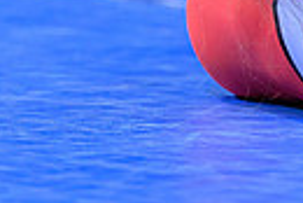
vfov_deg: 1.6
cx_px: 505
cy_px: -108
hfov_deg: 2.5
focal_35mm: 838
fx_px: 7061
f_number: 2.8
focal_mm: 145
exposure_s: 1/800
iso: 3200
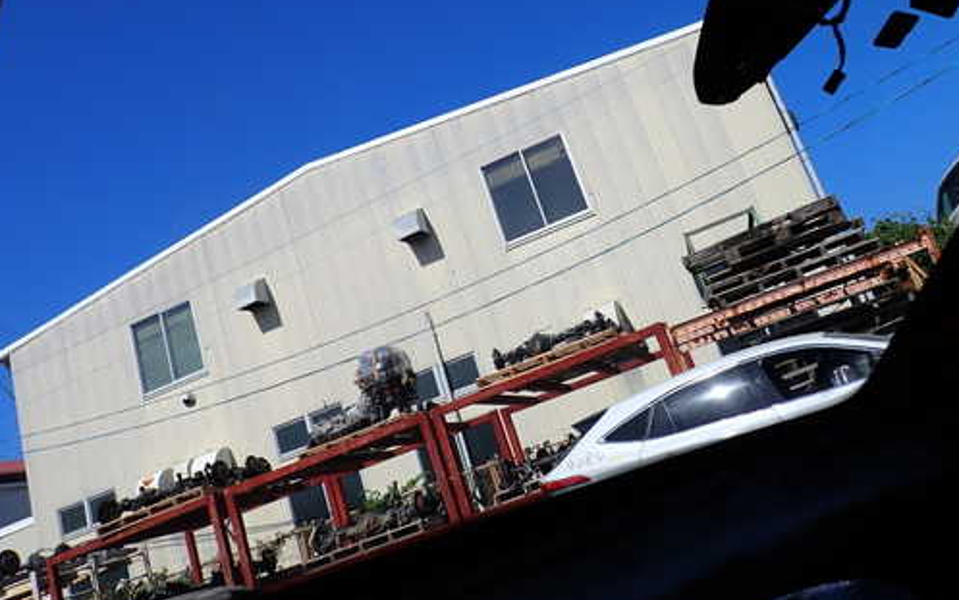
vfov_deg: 39.2
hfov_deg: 59.6
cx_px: 471
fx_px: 837
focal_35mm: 32
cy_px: 226
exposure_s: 1/250
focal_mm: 4.5
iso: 100
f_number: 8
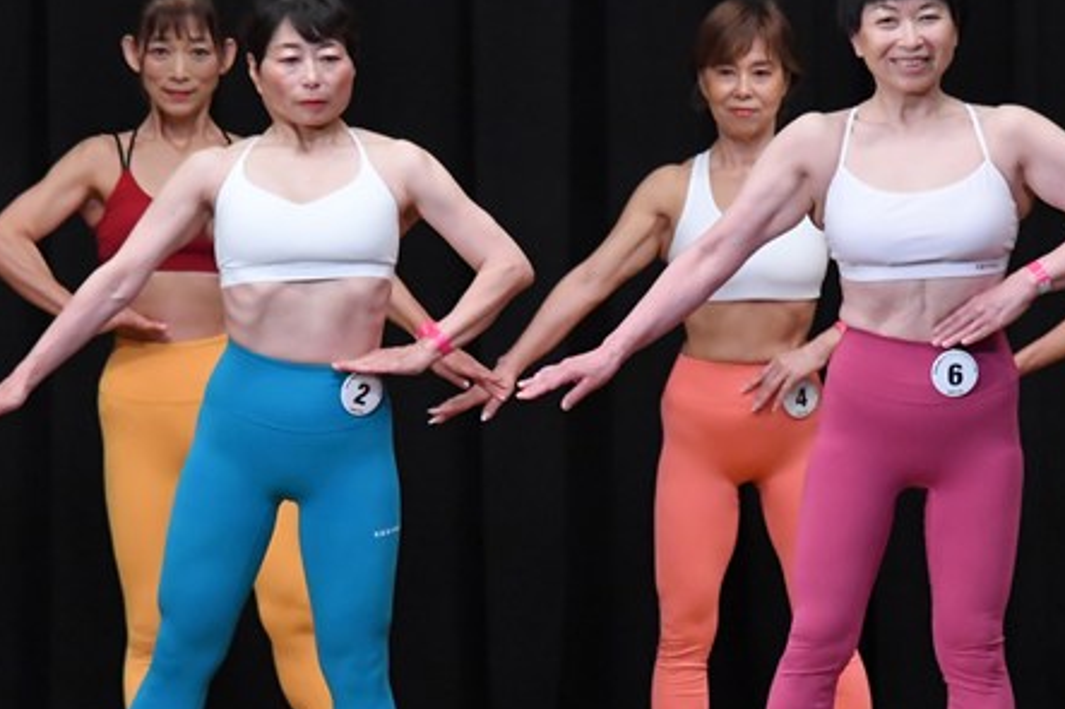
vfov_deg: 3.5
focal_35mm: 394
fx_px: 11651
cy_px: 473
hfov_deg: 5.2
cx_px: 607
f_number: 5.6
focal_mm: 150
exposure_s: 1/400
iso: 5000
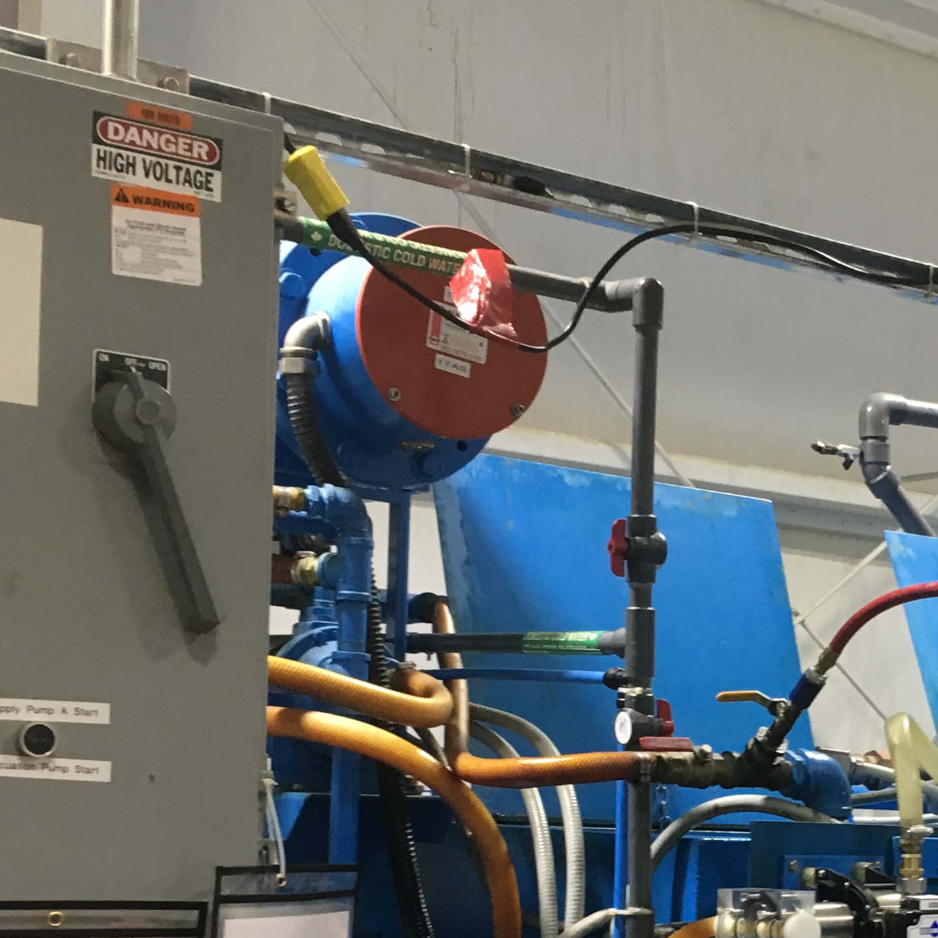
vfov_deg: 23.4
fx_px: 2207
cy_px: 840
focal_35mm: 72
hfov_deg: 23.0
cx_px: 940
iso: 80
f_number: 2.2
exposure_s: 1/30
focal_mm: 4.15
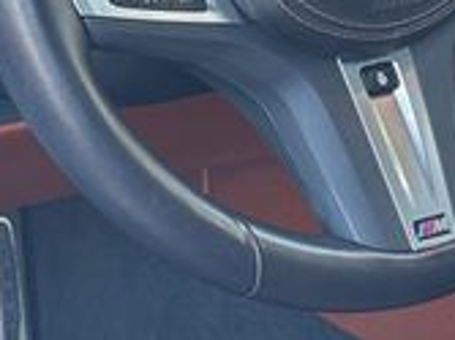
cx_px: 430
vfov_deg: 8.0
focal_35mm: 184
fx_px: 2417
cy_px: -49
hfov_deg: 10.7
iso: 100
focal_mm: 6.76
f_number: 1.78
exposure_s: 1/60
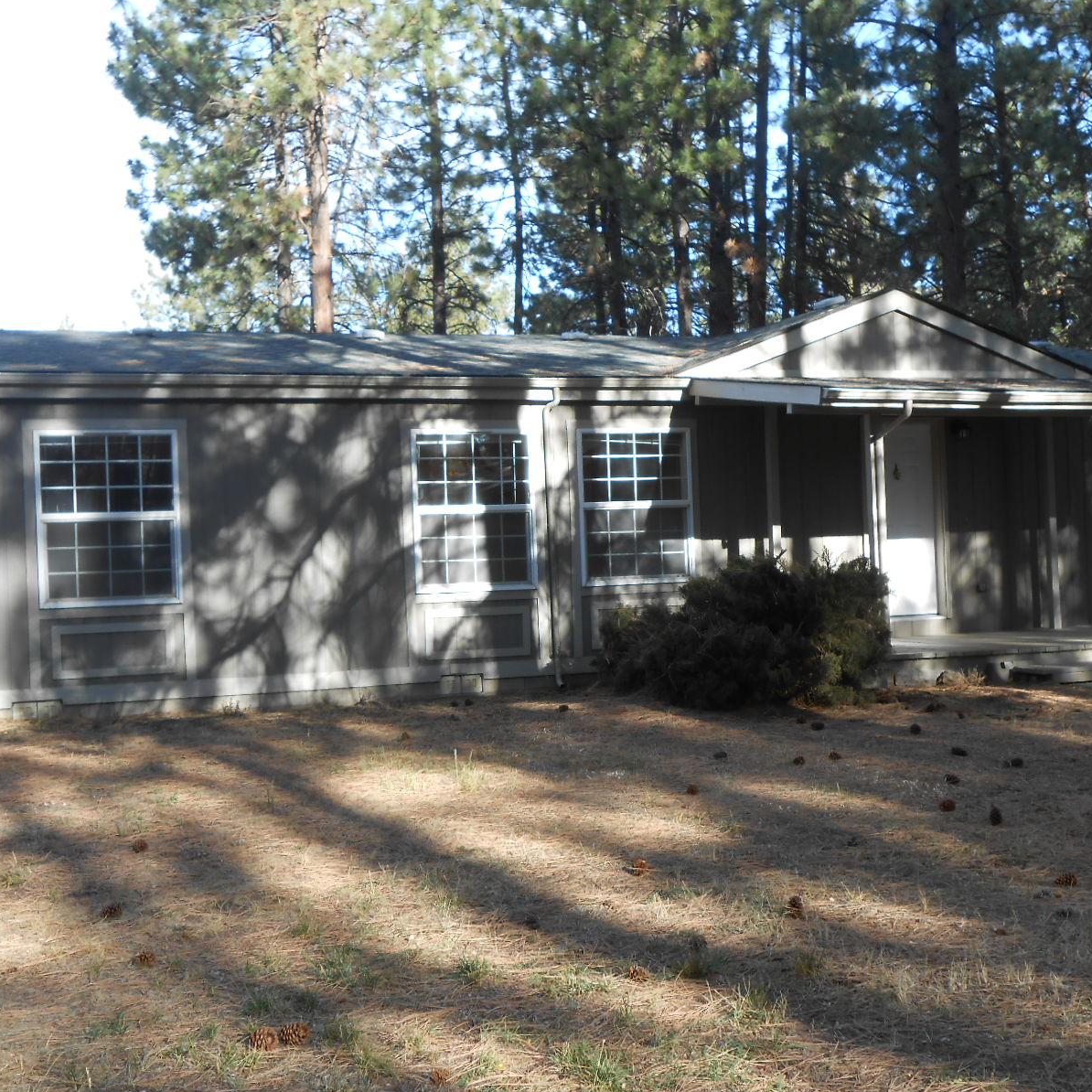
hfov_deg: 37.5
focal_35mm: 45
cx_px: 524
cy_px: 547
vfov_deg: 37.6
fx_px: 1606
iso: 80
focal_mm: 6.8
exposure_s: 1/125
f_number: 4.2
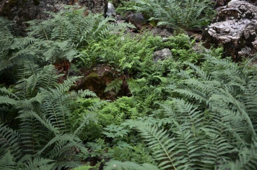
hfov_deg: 37.9
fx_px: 374
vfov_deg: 25.6
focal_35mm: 52
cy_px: 85
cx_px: 128
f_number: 1.8
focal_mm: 35
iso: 100
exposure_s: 1/30
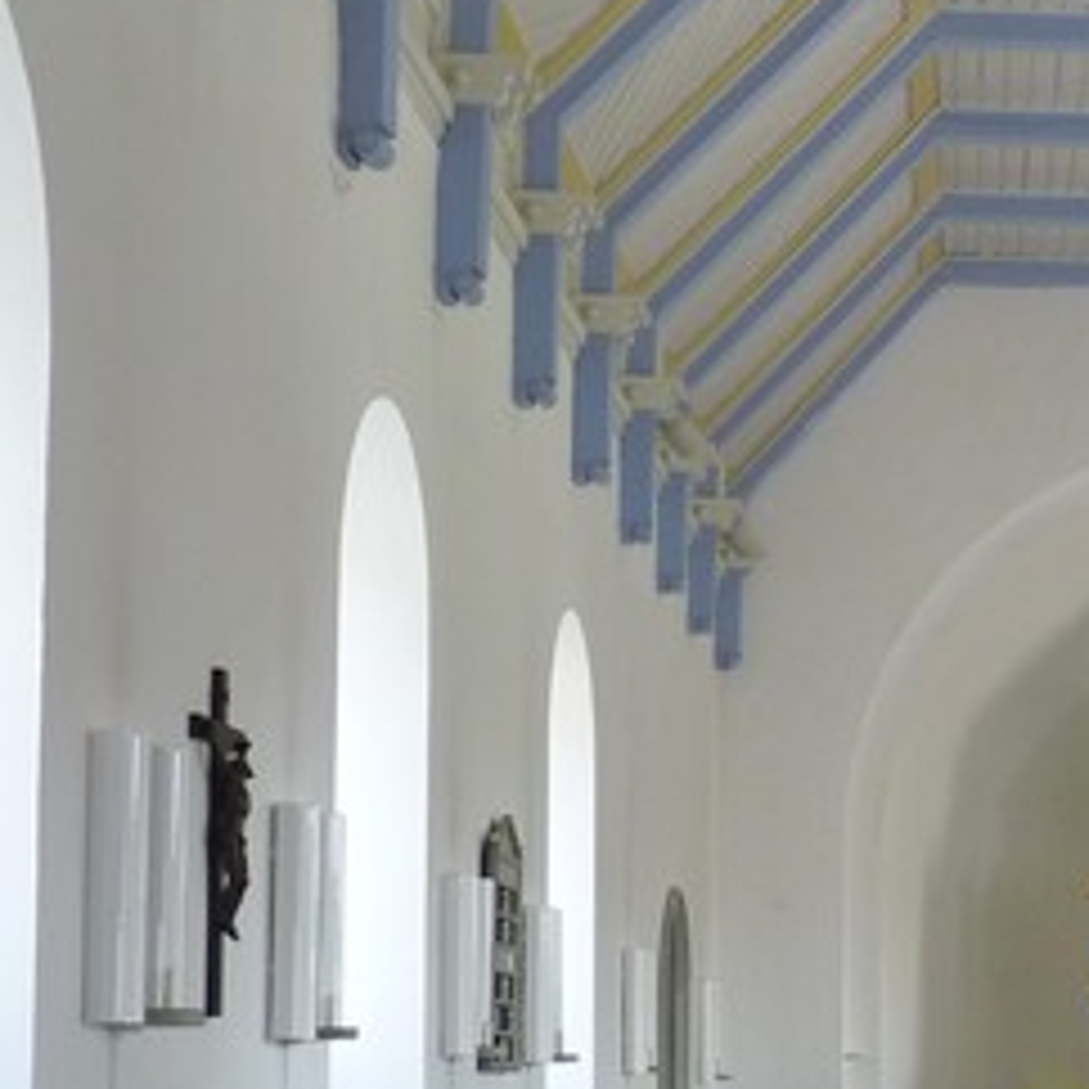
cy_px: 850
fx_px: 2812
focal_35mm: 79
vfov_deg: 21.7
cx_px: 1138
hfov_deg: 21.0
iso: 250
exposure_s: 1/30
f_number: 2.8
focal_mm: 4.8
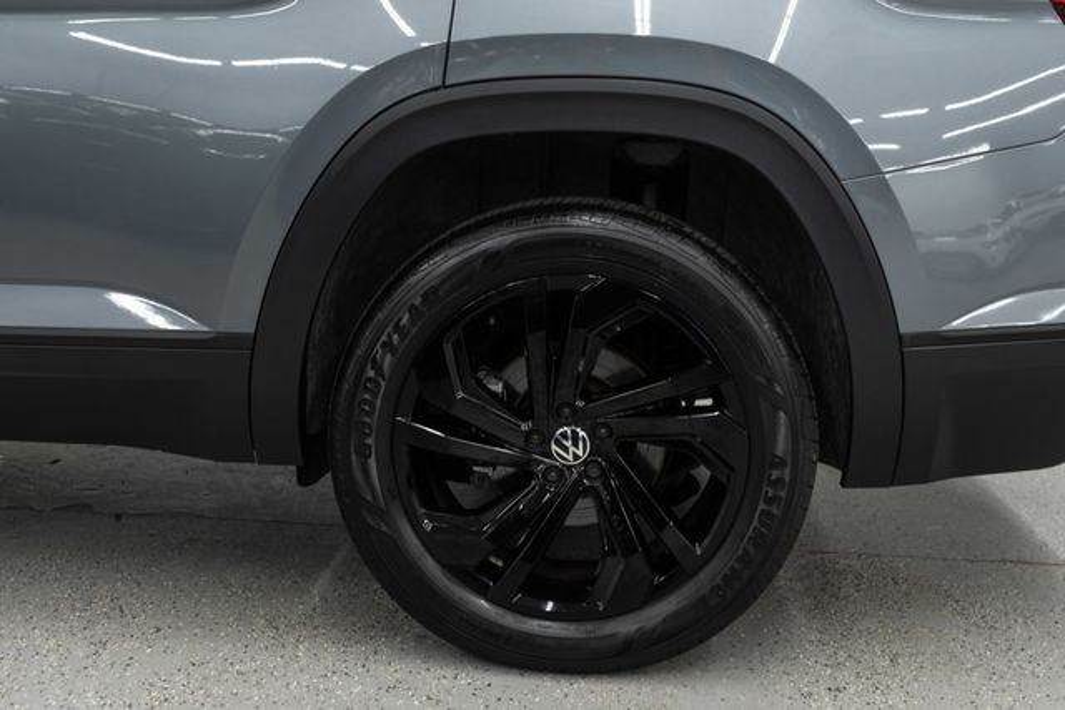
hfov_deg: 46.4
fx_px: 1243
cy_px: 355
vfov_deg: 31.9
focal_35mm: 42
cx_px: 532
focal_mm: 28
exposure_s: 1/40
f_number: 3.2
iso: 250
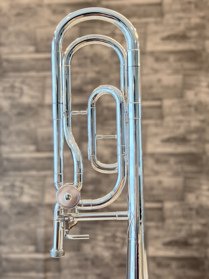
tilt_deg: +0.4
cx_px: 104
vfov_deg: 39.7
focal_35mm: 48
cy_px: 140
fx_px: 386
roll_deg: +0.2
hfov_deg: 30.3
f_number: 1.78
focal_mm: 6.76
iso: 320
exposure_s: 1/100
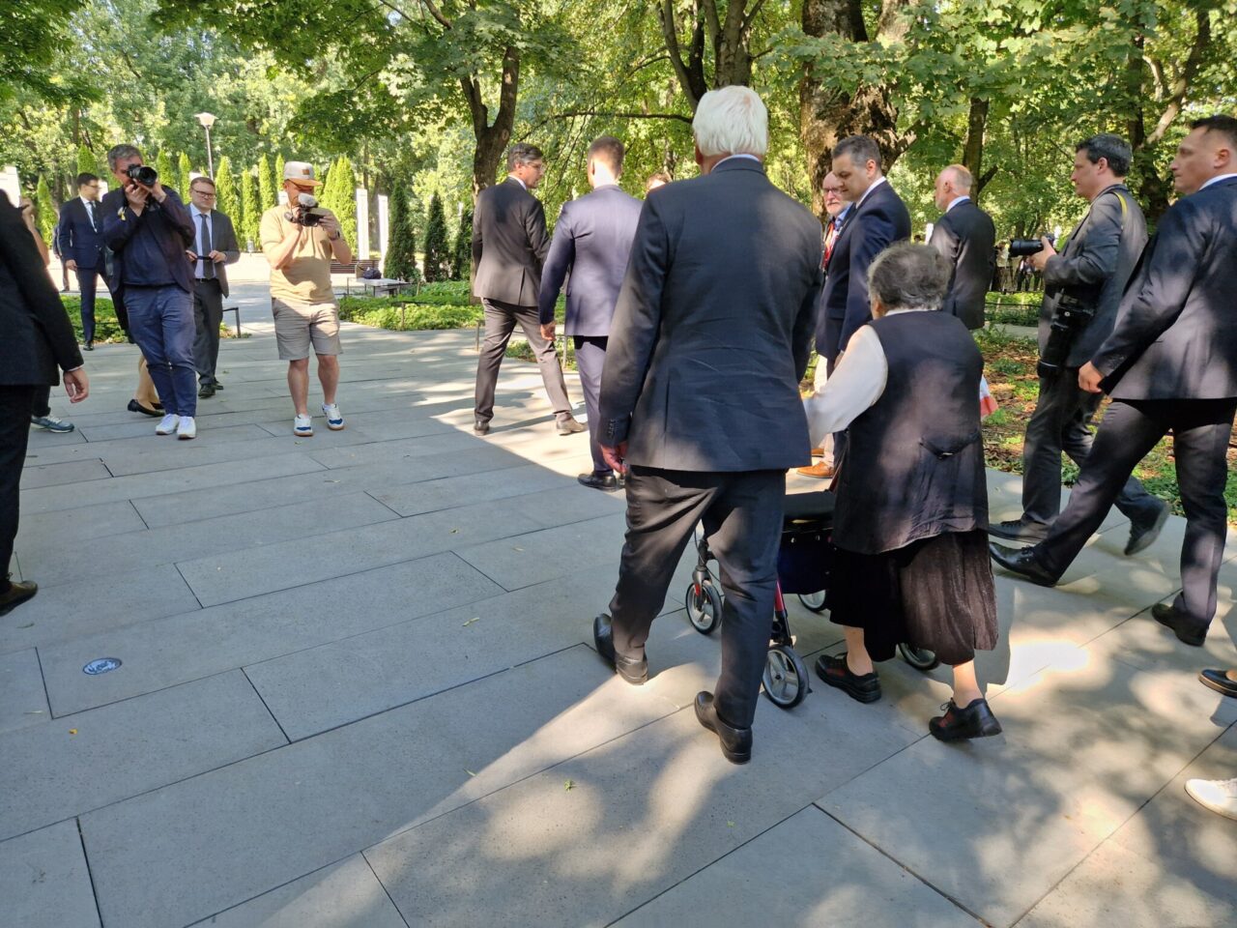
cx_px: 618
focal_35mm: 23
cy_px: 464
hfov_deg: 73.9
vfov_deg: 58.9
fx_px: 822
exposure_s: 1/180
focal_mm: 5.4
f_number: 1.8
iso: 50
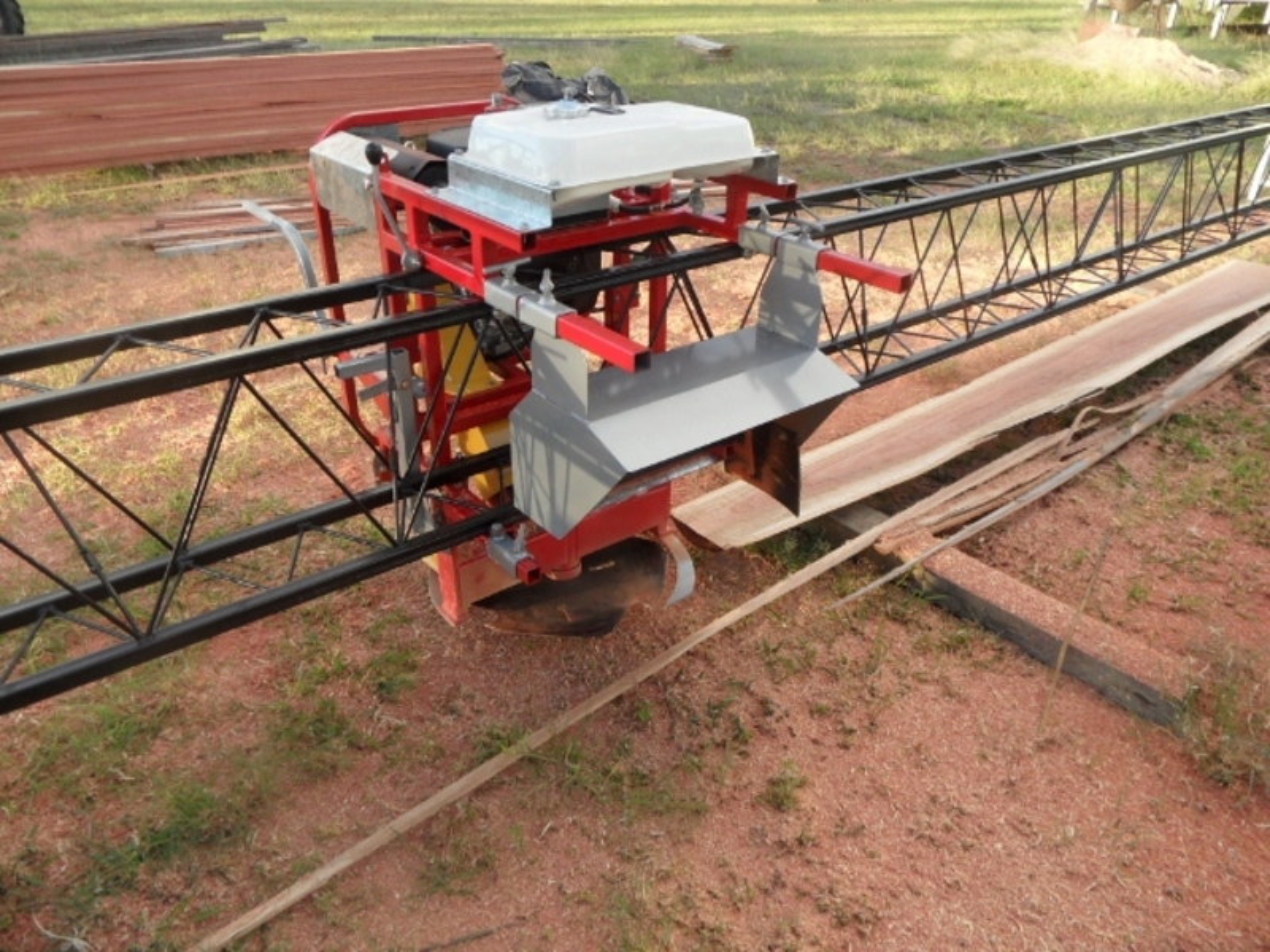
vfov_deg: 56.8
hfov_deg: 71.6
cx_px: 635
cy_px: 476
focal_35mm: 24
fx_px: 881
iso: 80
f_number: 3.2
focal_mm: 3.9
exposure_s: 1/125
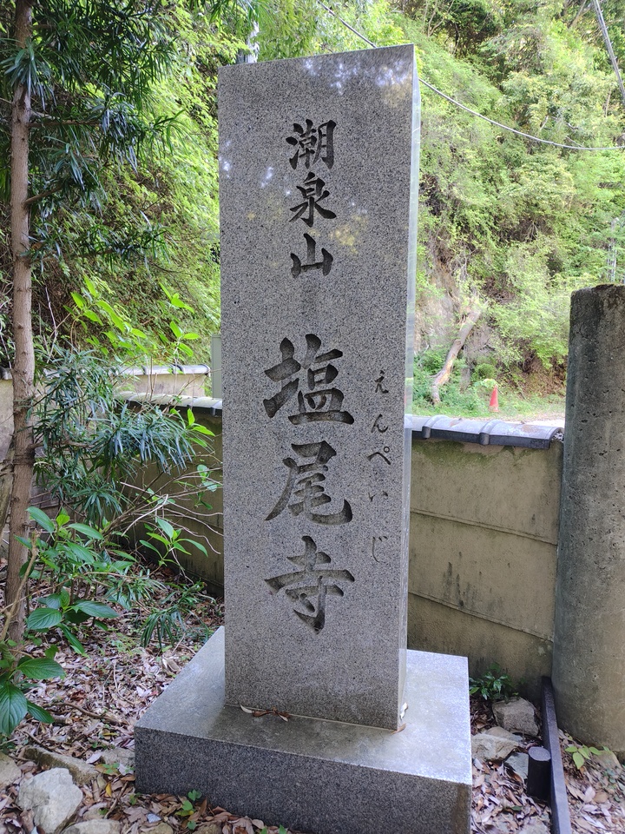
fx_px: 554
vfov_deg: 73.9
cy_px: 417
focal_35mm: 23
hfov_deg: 58.9
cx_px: 312
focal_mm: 5.56
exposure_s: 1/120
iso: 681
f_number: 1.88
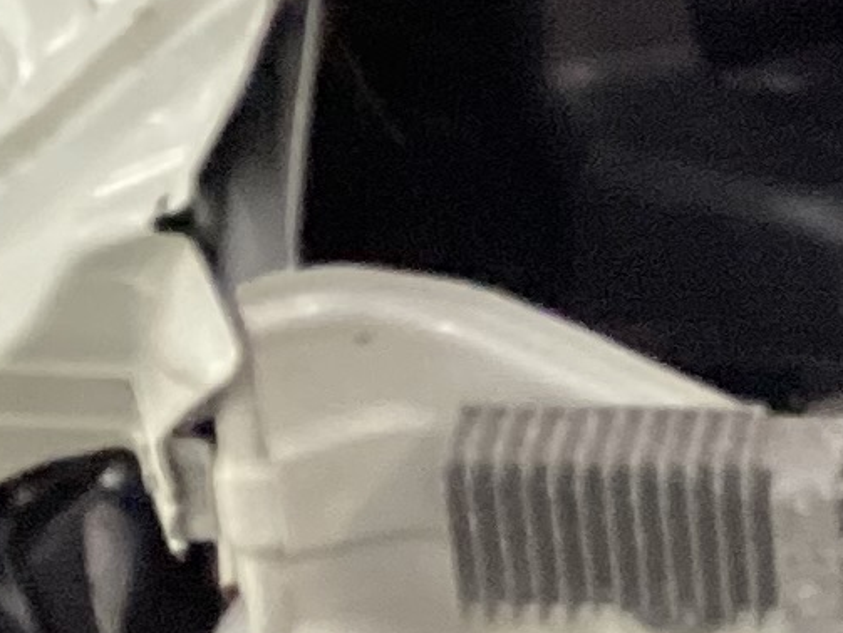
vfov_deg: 7.4
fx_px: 4898
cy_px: 584
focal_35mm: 201
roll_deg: -0.9
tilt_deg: -20.1
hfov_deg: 9.6
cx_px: 1156
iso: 400
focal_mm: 3.3
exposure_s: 1/60
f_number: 2.4
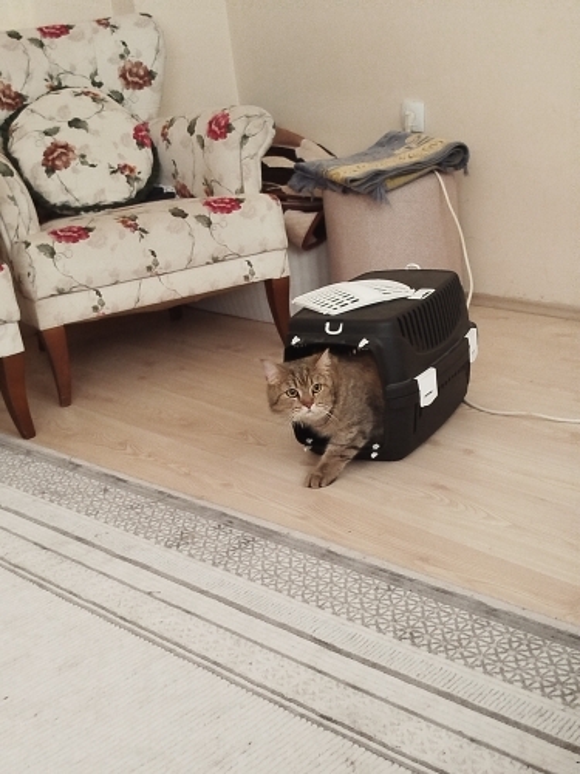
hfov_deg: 30.3
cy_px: 387
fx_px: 1072
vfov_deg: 39.7
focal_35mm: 48
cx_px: 290
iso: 640
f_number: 1.7
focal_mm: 5.31
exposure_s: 1/33
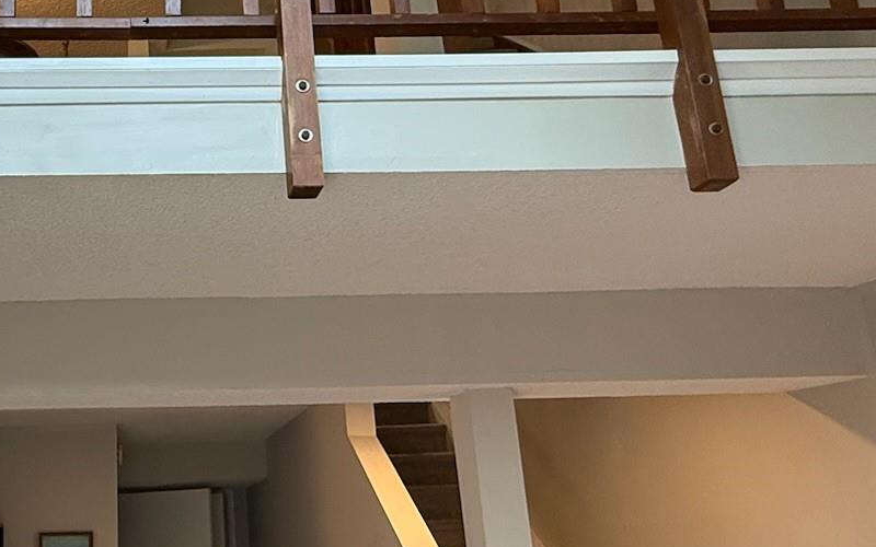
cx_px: 123
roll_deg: +0.8
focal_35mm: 38
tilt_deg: +14.1
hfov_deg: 47.4
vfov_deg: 33.5
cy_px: 335
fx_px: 907
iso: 320
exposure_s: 1/120
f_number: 2.2
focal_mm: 2.22
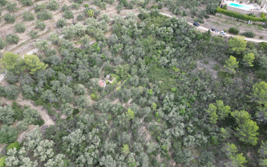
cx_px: 135
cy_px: 92
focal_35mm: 26
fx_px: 189
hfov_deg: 70.4
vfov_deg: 47.5
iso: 100
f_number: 1.7
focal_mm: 6.72
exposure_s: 1/350
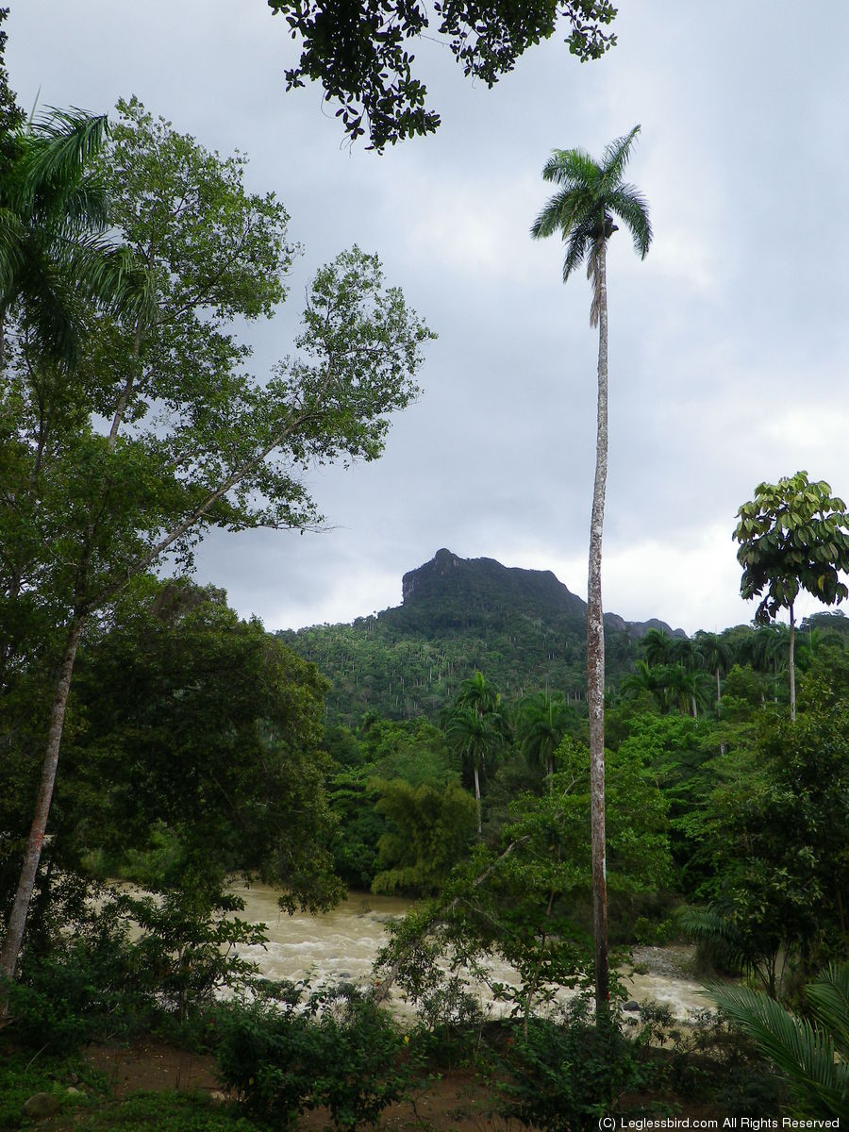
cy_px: 566
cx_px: 424
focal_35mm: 28
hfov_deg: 49.7
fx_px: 916
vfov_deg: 63.4
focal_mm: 5
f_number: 8.3
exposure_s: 1/80
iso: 80
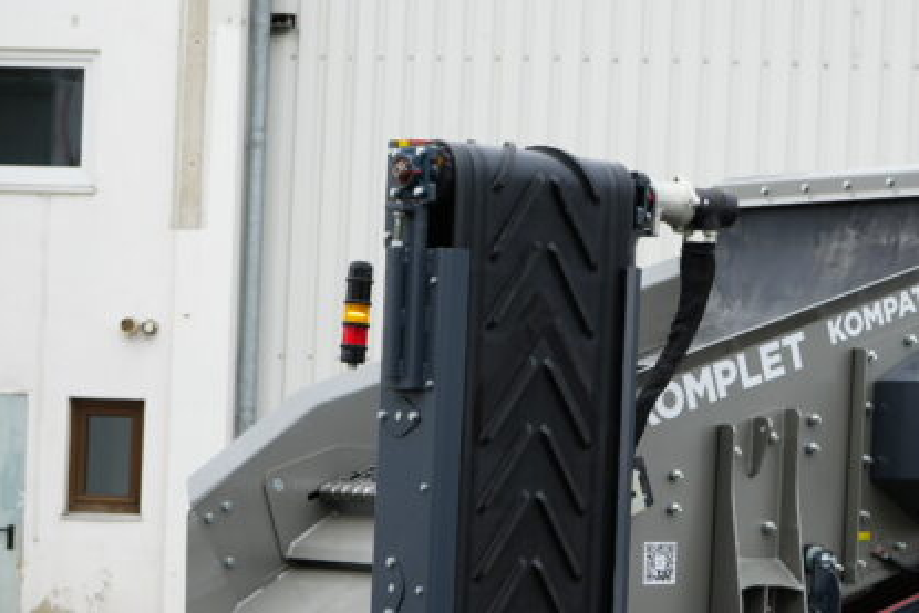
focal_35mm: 116
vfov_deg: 11.8
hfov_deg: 17.6
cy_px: 519
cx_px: 600
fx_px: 2962
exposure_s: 1/80
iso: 100
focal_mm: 47
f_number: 5.6
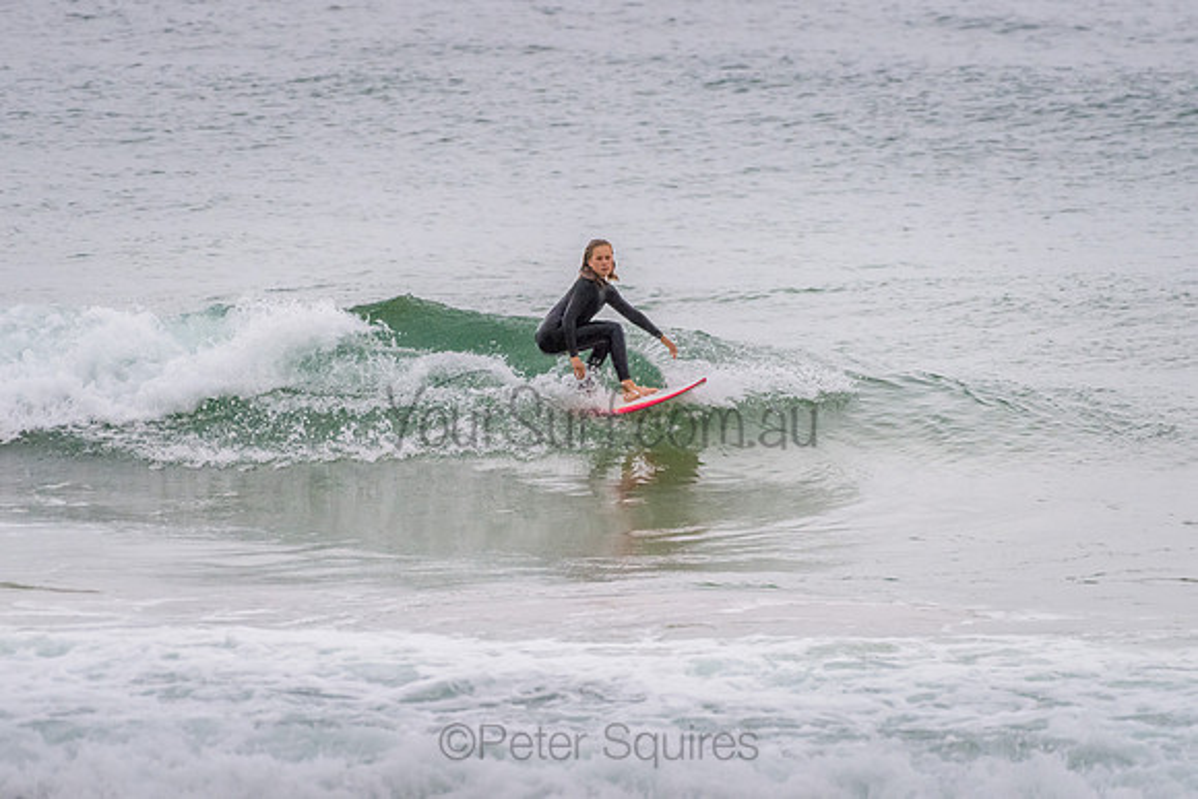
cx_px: 599
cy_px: 400
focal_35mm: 613
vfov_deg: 2.2
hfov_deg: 3.4
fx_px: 20414
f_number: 5.6
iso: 1000
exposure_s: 1/1000
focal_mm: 500
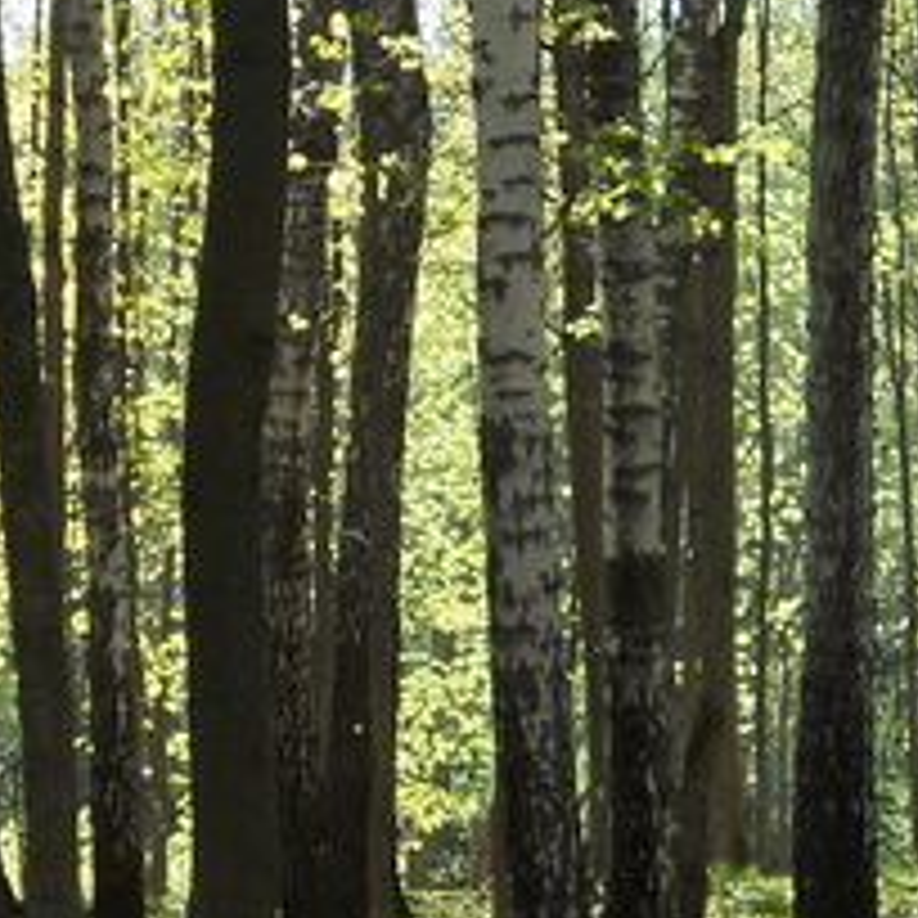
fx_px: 4441
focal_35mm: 148
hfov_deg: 11.8
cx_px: 752
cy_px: 583
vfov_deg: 11.8
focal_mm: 6.9
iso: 80
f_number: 3.9
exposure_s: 1/160
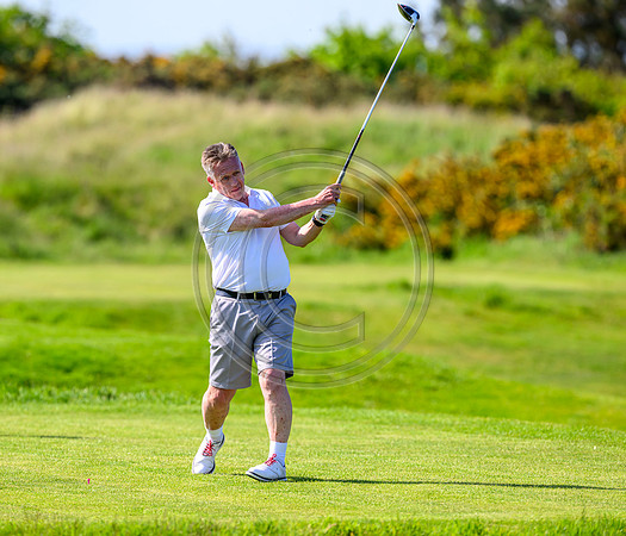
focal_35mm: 469
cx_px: 224
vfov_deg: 3.4
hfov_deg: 4.0
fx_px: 8940
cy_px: 268
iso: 500
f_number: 4.5
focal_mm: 400
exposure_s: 1/2500
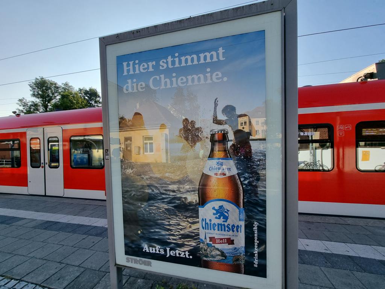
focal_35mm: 13
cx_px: 192
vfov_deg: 89.9
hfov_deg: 106.2
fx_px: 145
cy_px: 144
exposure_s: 1/1272
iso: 50
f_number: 2.2
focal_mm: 2.2
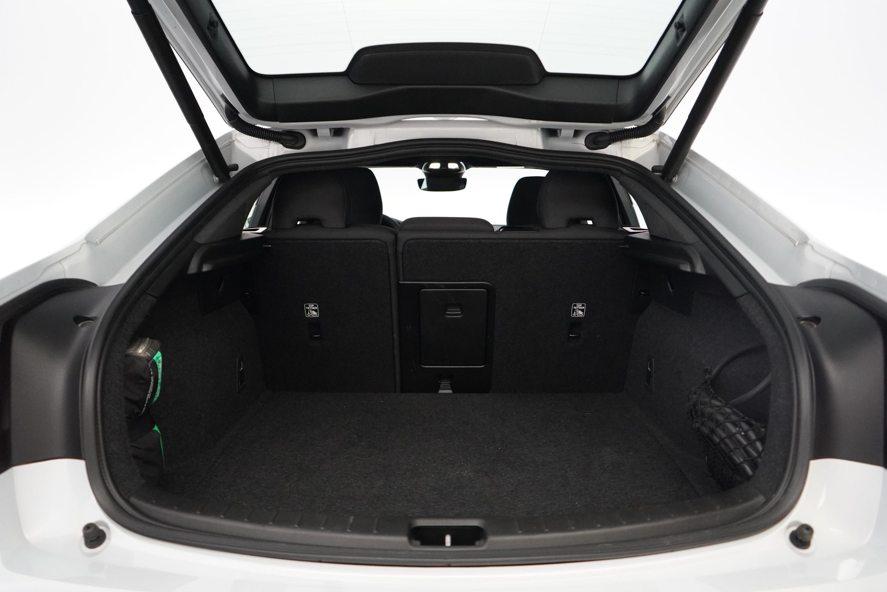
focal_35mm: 28
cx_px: 444
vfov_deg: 46.4
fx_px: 690
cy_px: 296
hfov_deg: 65.5
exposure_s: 1/160
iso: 10000
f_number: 3.5
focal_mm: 28
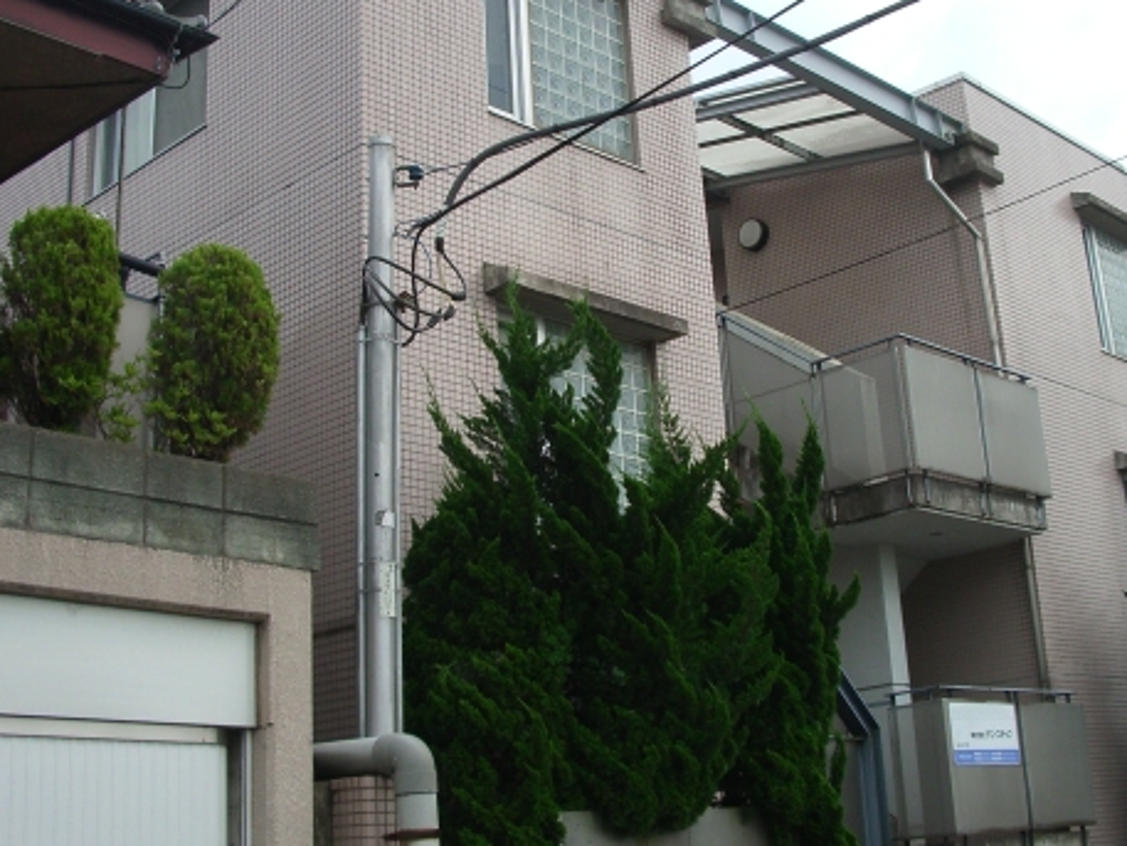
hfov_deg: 38.9
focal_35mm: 49
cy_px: 318
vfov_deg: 29.6
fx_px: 1596
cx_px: 609
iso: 80
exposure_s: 1/400
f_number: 4.3
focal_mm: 5.8
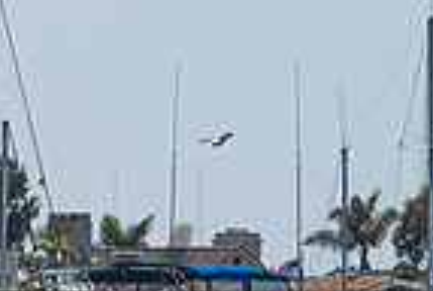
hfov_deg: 1.9
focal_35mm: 1092
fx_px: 13162
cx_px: -255
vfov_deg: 1.3
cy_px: 486
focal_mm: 200
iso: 250
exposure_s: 1/640
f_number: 16
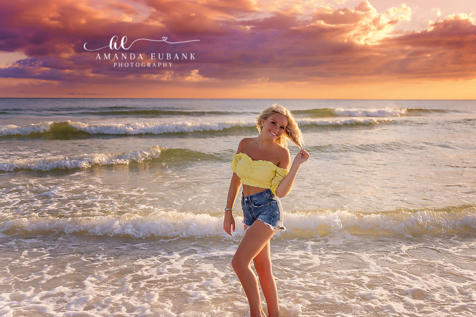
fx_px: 524
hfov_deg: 48.6
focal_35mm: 40
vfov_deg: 33.7
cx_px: 286
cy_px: 156
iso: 160
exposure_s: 1/4000
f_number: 2.8
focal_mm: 32.5
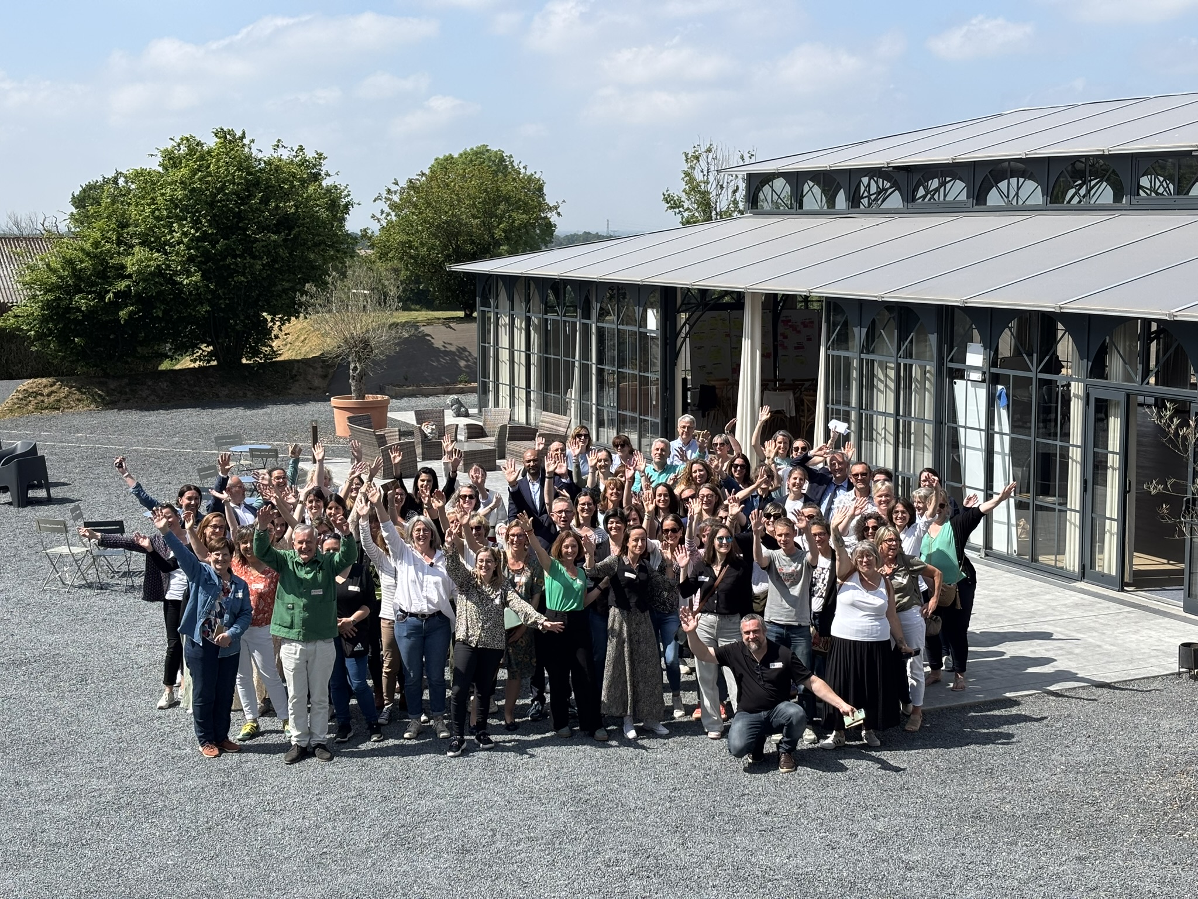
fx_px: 1800
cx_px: 599
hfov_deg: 36.8
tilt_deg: -6.8
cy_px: 450
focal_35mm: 52
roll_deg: -0.9
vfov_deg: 28.0
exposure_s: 1/2778
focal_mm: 5.96
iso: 40
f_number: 1.6
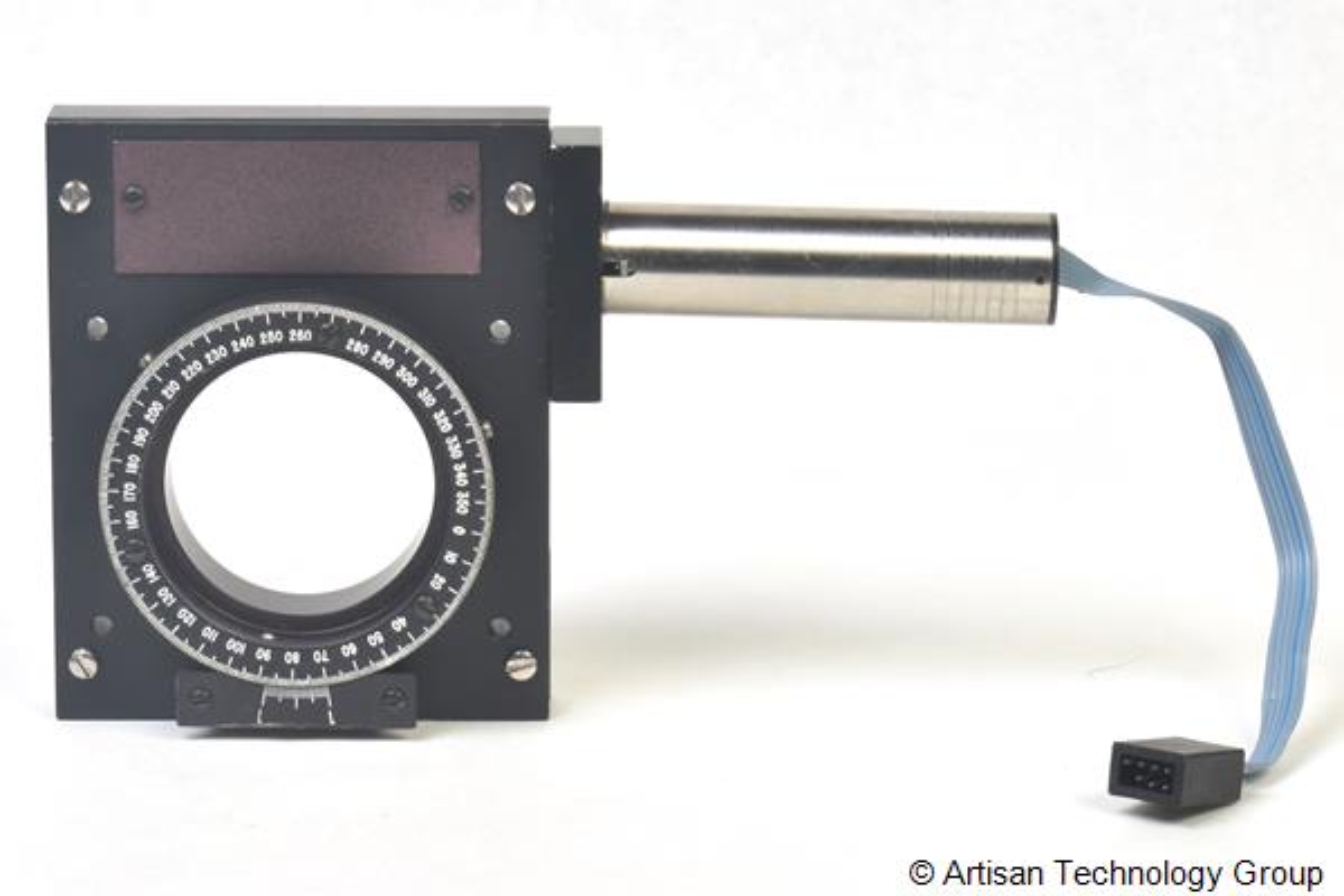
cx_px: 672
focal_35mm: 82
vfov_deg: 16.6
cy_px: 448
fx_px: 3080
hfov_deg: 24.6
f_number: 13
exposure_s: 1/200
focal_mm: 55
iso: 200
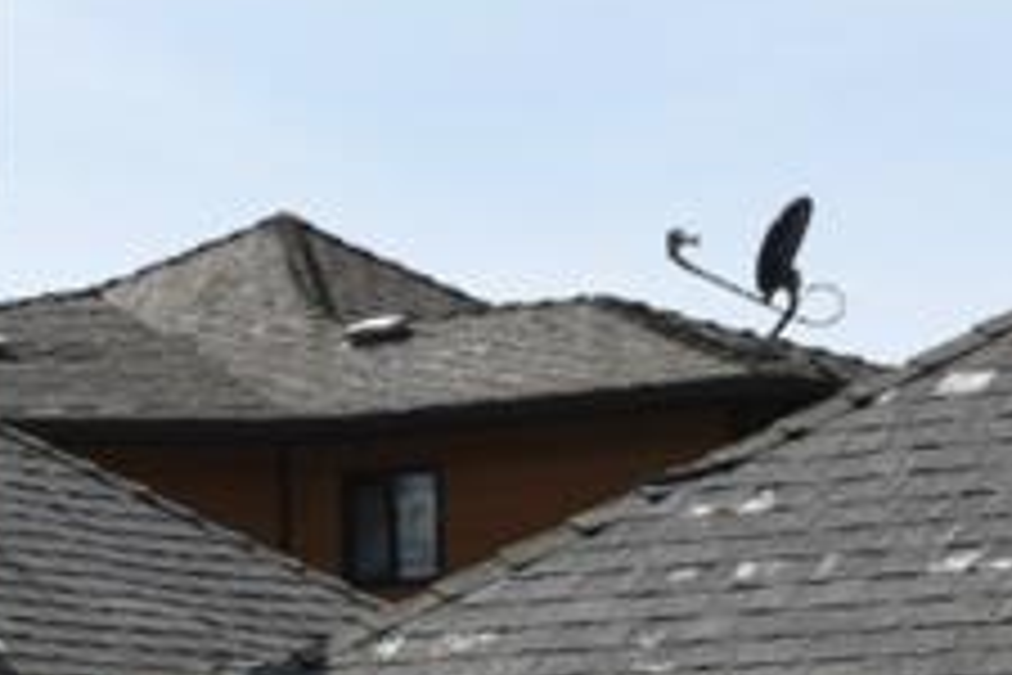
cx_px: -495
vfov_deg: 5.4
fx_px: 7112
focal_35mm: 253
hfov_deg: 8.0
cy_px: 756
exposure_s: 1/320
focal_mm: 38
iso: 200
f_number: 9
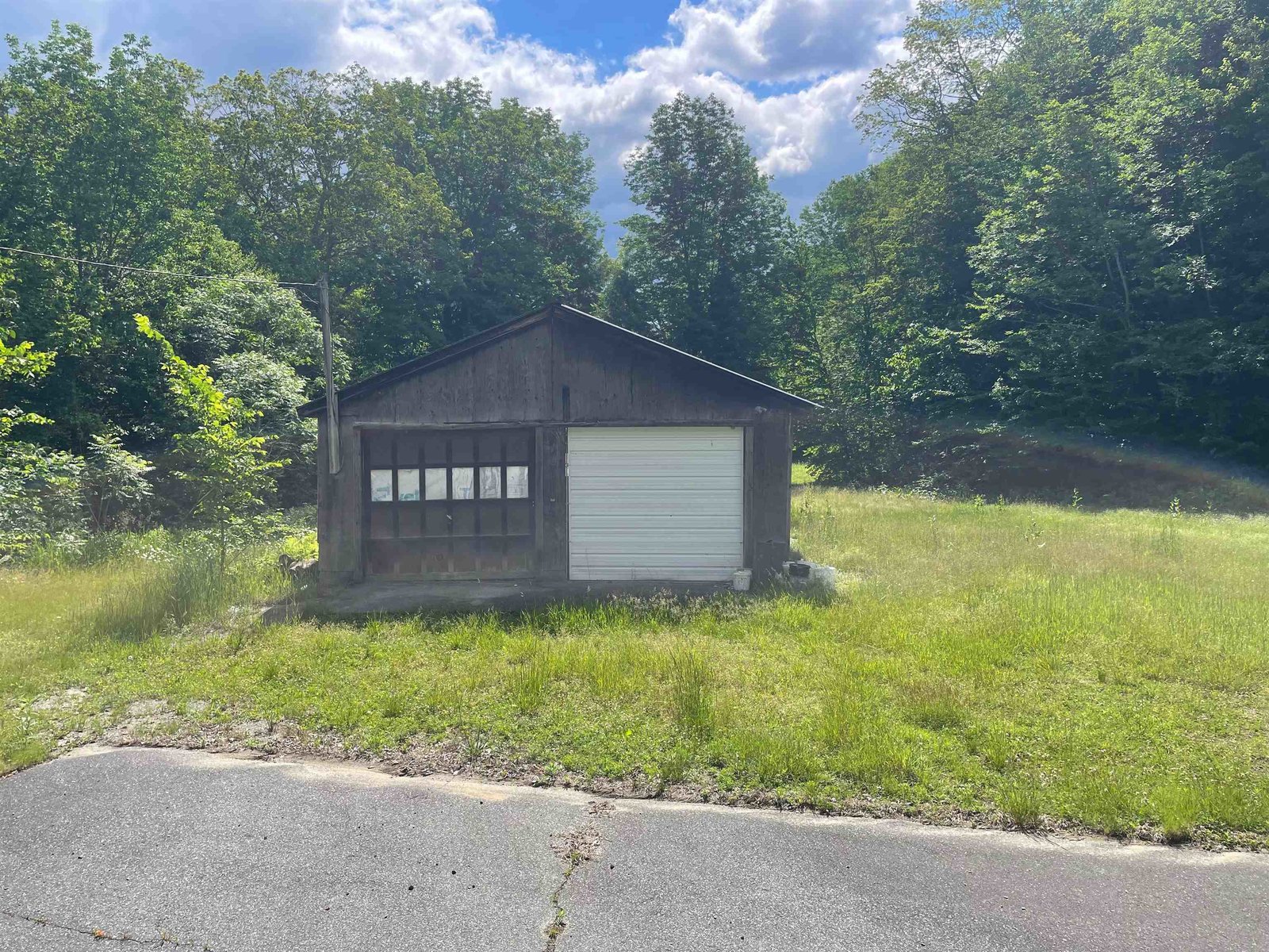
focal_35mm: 26
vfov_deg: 53.1
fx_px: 953
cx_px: 634
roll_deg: -0.2
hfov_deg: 67.3
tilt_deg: -3.1
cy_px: 476
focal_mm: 4.2
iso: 32
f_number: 1.6
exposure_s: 1/2618
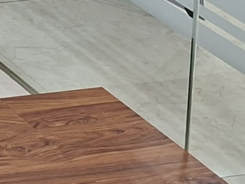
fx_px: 1274
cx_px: -638
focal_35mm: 180
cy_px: -510
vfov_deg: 6.8
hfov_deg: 8.1
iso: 250
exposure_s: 1/50
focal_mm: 5.54
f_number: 1.8
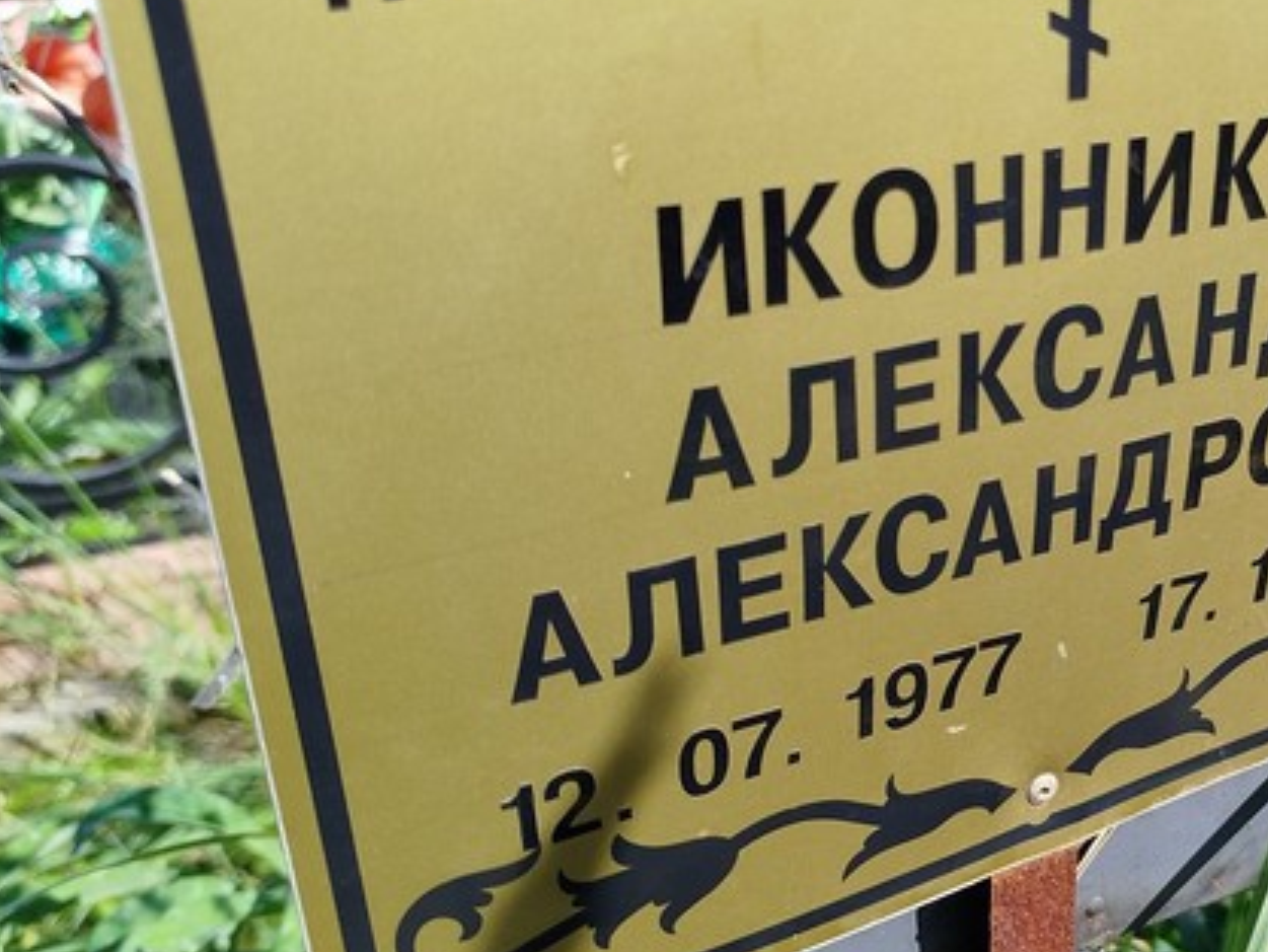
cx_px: 1055
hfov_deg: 39.2
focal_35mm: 46
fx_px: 1685
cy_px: 523
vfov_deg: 31.5
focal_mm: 5.31
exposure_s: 1/419
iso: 50
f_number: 1.7
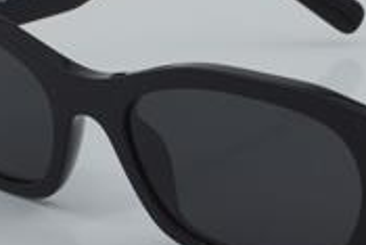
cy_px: 119
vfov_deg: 8.0
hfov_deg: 12.0
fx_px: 1740
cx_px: 276
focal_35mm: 171
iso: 100
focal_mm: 50
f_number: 32
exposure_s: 1/4
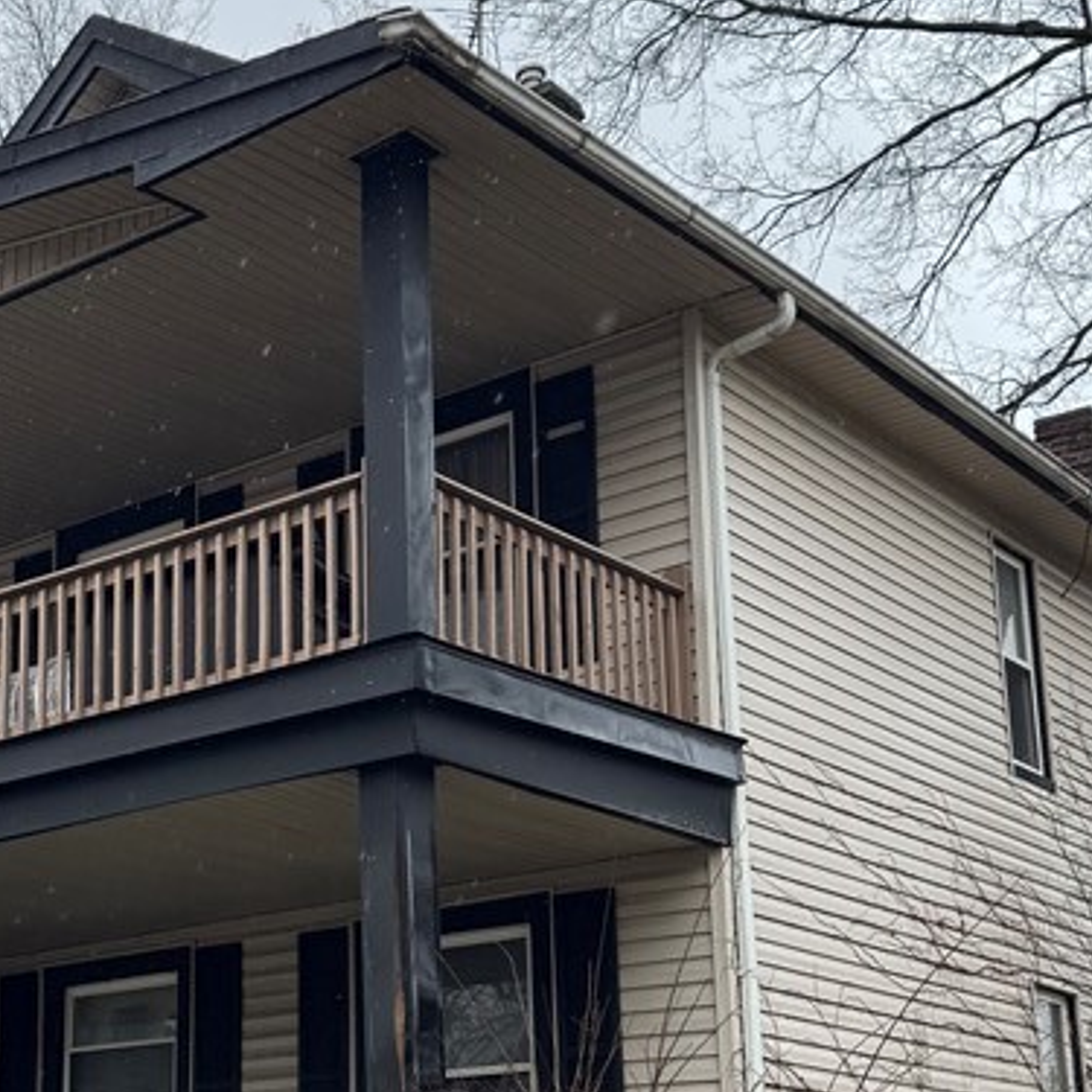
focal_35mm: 58
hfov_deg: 29.1
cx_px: 288
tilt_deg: +15.4
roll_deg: +0.9
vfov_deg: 29.3
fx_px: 2070
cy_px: 737
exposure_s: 1/938
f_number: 1.78
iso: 80
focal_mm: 6.76
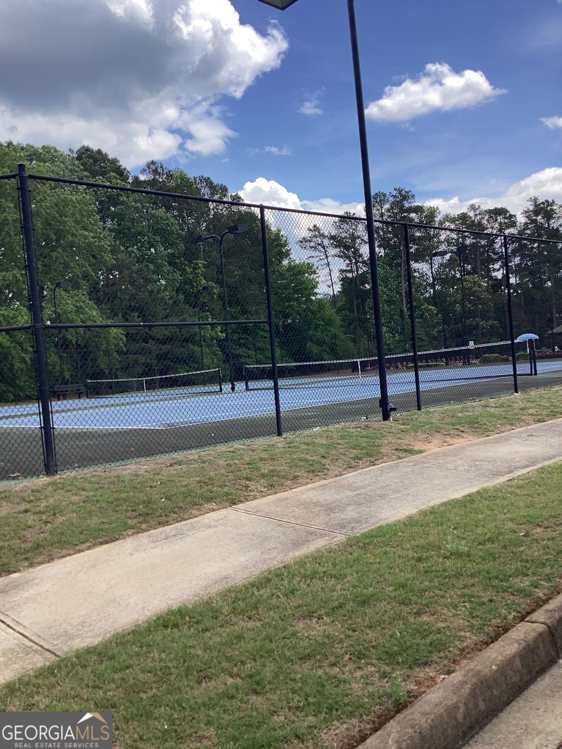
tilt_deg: -3.3
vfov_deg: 58.4
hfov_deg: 45.4
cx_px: 281
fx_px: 671
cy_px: 374
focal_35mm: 31
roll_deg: +4.7
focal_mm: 3.3
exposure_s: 1/1058
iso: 25
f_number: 2.4
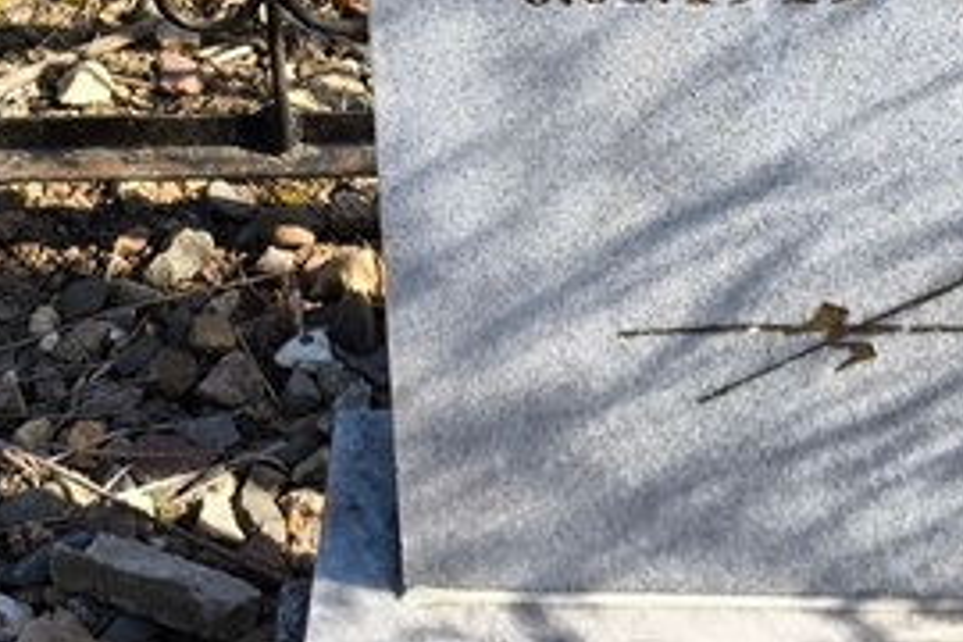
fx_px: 4199
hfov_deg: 13.1
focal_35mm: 157
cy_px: -421
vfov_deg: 8.5
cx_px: 544
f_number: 1.7
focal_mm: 4.71
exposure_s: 1/523
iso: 50
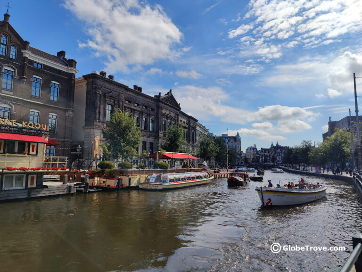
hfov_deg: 73.9
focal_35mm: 23
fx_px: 241
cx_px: 181
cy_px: 136
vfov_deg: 58.9
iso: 64
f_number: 1.8
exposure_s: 1/8542
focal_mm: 6.06
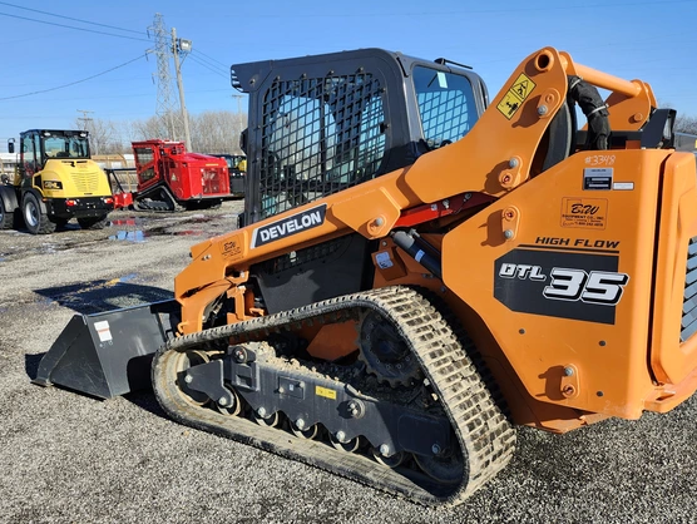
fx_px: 625
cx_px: 409
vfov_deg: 45.4
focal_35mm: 31
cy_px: 290
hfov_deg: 58.0
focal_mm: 5.54
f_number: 1.8
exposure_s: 1/986
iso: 25
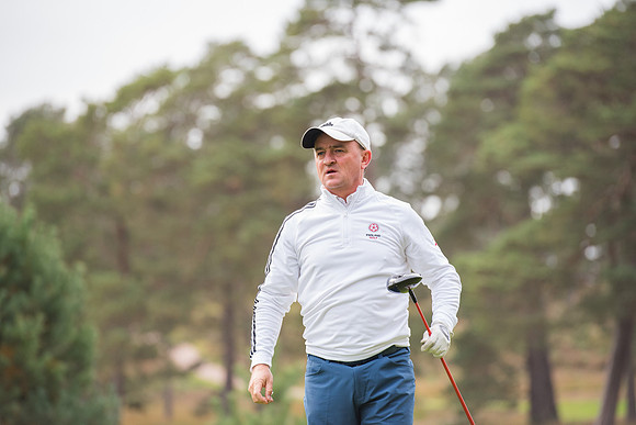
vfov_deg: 6.9
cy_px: 212
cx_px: 318
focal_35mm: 200
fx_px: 3534
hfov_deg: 10.3
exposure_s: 1/1000
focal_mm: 200
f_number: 4
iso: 1000
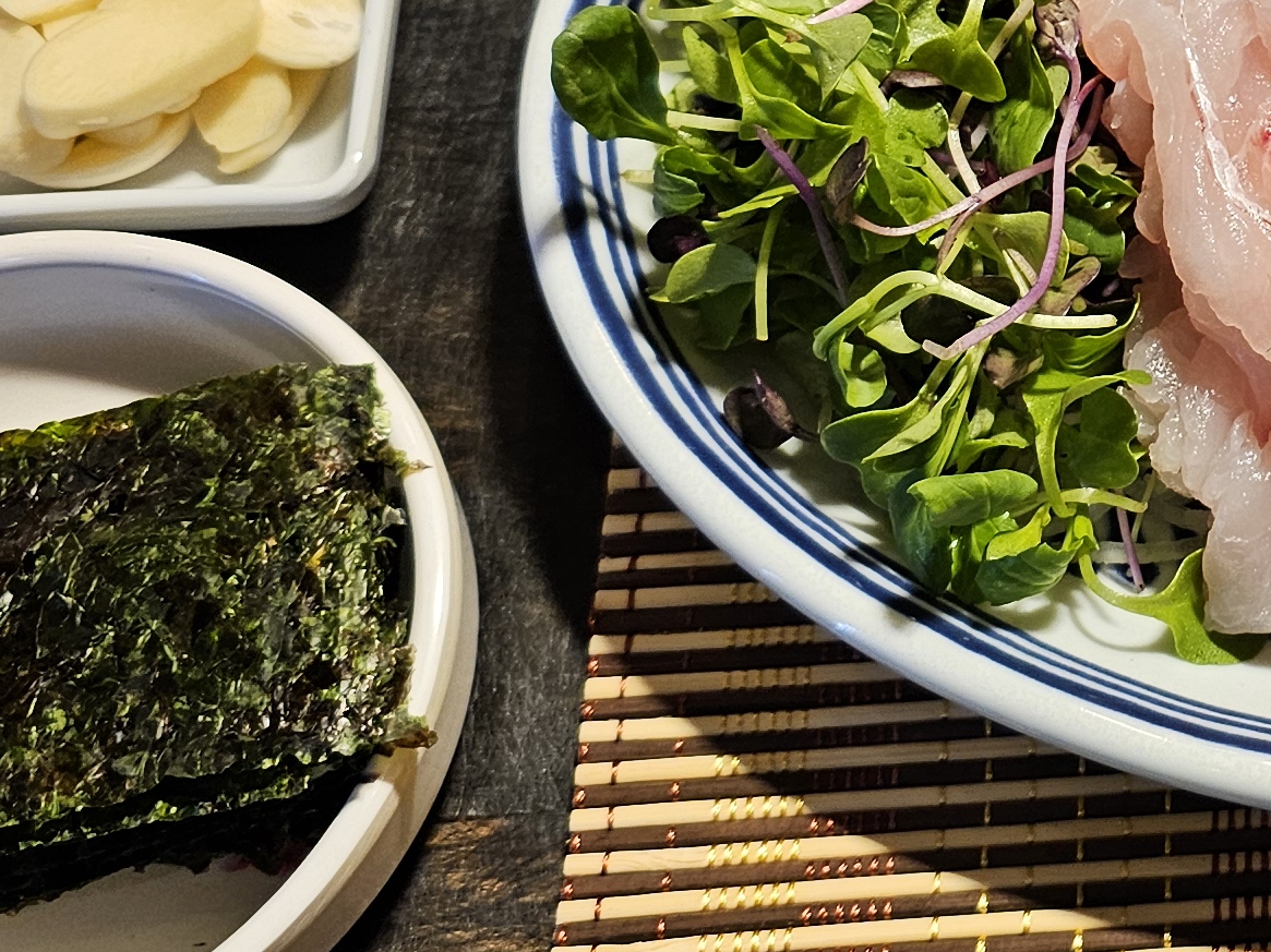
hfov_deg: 22.4
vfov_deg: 18.4
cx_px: 1604
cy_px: 148
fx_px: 2900
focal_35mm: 79
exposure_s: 1/120
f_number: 1.7
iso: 160
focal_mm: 6.3
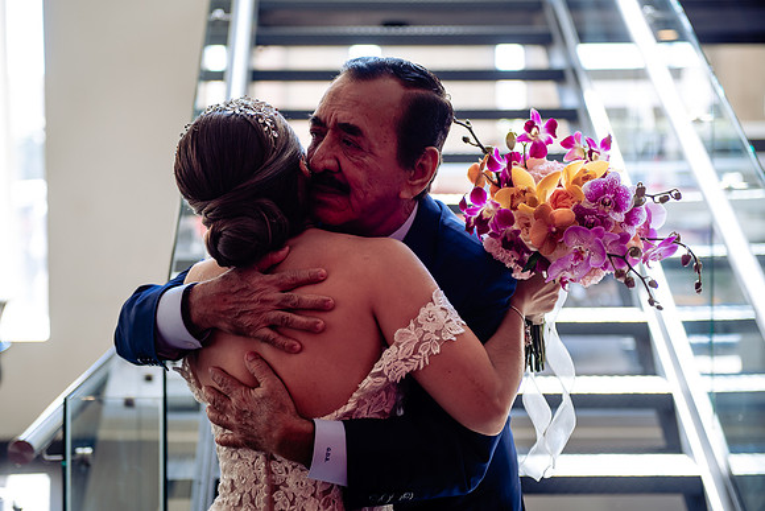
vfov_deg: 20.2
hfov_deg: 29.9
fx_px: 1433
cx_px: 367
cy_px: 247
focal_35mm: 67
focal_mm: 62
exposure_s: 1/100
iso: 200
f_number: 2.8
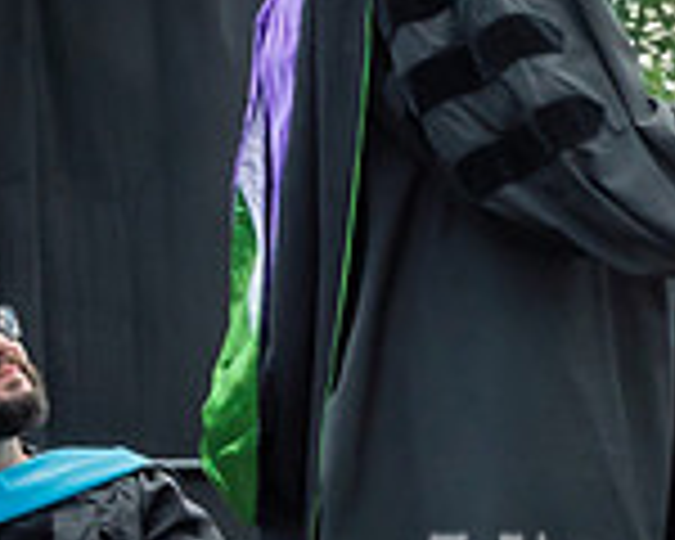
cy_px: 524
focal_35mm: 226
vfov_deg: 6.8
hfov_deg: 8.2
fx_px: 4515
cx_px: 1212
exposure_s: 1/320
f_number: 7.1
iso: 200
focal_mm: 26
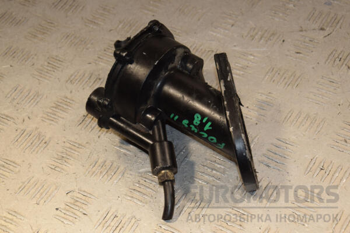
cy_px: 116
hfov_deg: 23.4
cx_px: 175
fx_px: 846
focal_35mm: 87
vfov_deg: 15.7
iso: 800
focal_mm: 58
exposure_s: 1/200
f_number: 7.1
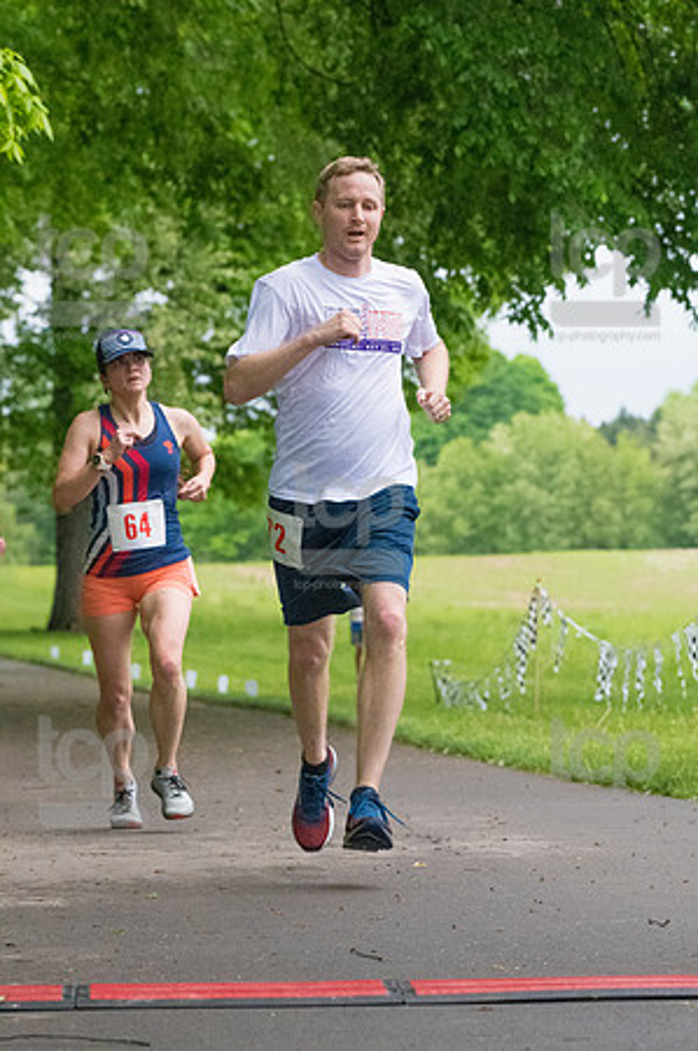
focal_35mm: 174
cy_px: 526
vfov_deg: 11.8
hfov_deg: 7.9
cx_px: 349
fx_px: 5072
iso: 6400
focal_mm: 116
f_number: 5.6
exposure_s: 1/1250
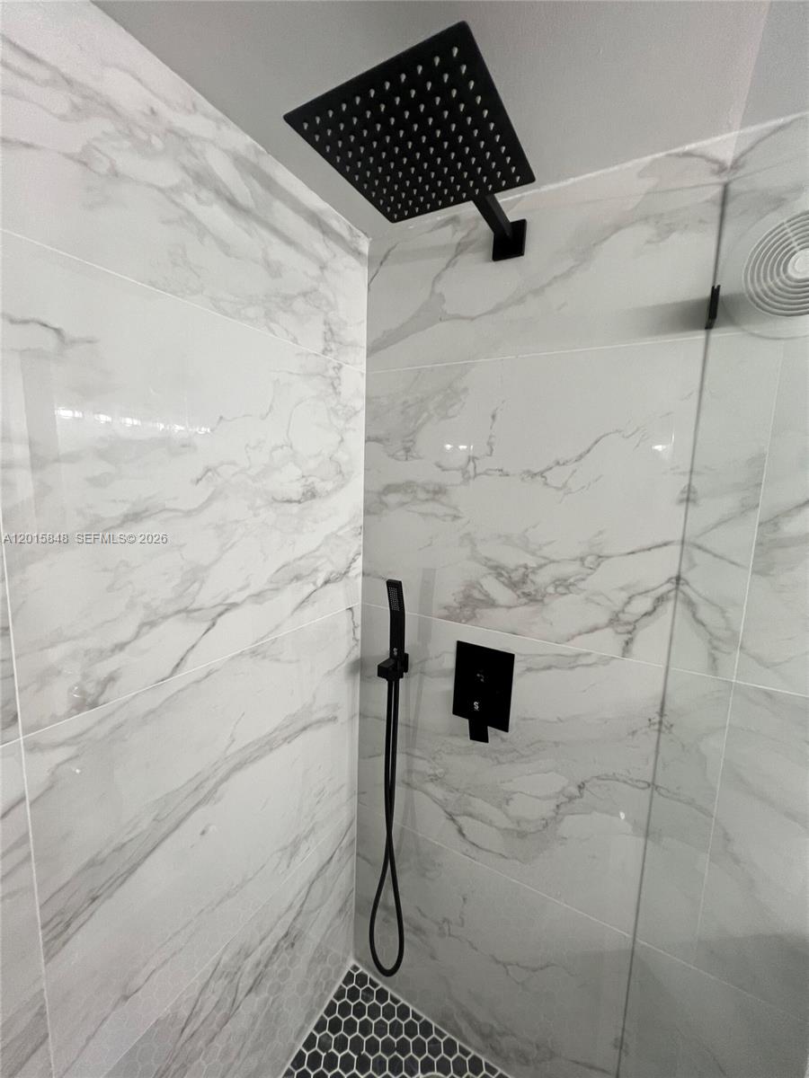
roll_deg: -1.5
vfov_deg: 106.2
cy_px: 539
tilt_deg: -7.0
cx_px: 404
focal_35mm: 13
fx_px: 405
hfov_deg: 89.9
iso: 250
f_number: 1.8
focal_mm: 1.57
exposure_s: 1/120
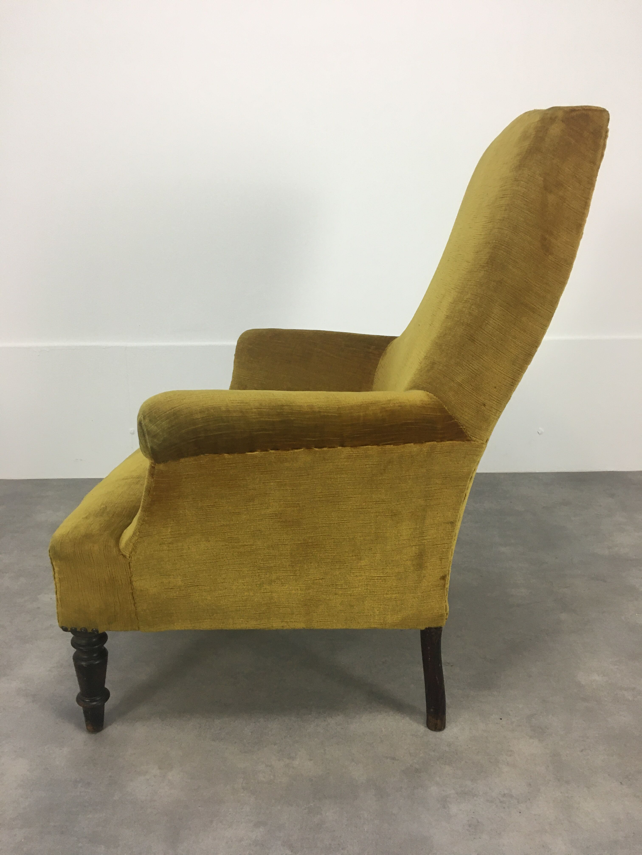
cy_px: 428
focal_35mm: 29
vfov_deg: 61.7
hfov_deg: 48.2
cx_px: 321
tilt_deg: -13.8
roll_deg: -0.4
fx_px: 717
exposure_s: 1/33
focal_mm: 4.15
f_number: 2.2
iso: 50
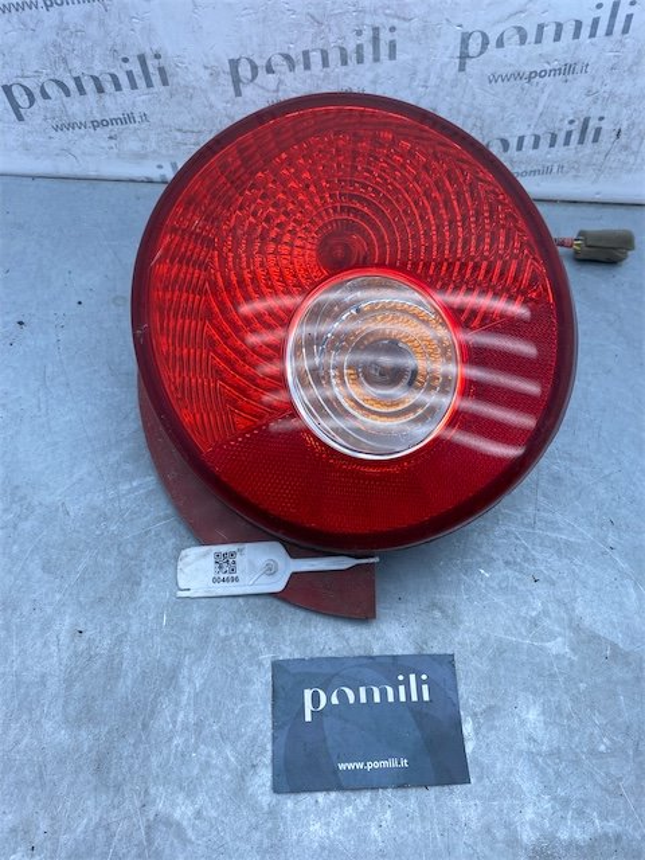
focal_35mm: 26
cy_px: 430
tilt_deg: -56.2
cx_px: 322
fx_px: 646
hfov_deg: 53.1
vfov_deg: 67.3
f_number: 1.8
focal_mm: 4.25
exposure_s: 1/654
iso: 32
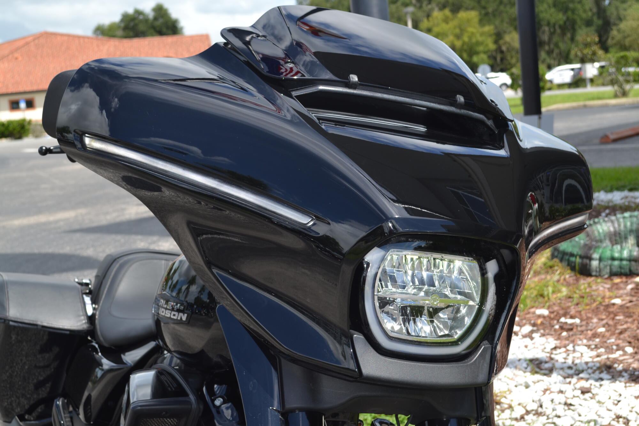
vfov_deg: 25.1
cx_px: 320
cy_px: 213
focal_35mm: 54
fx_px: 958
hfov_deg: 36.9
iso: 100
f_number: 7.1
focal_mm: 36
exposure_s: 1/200
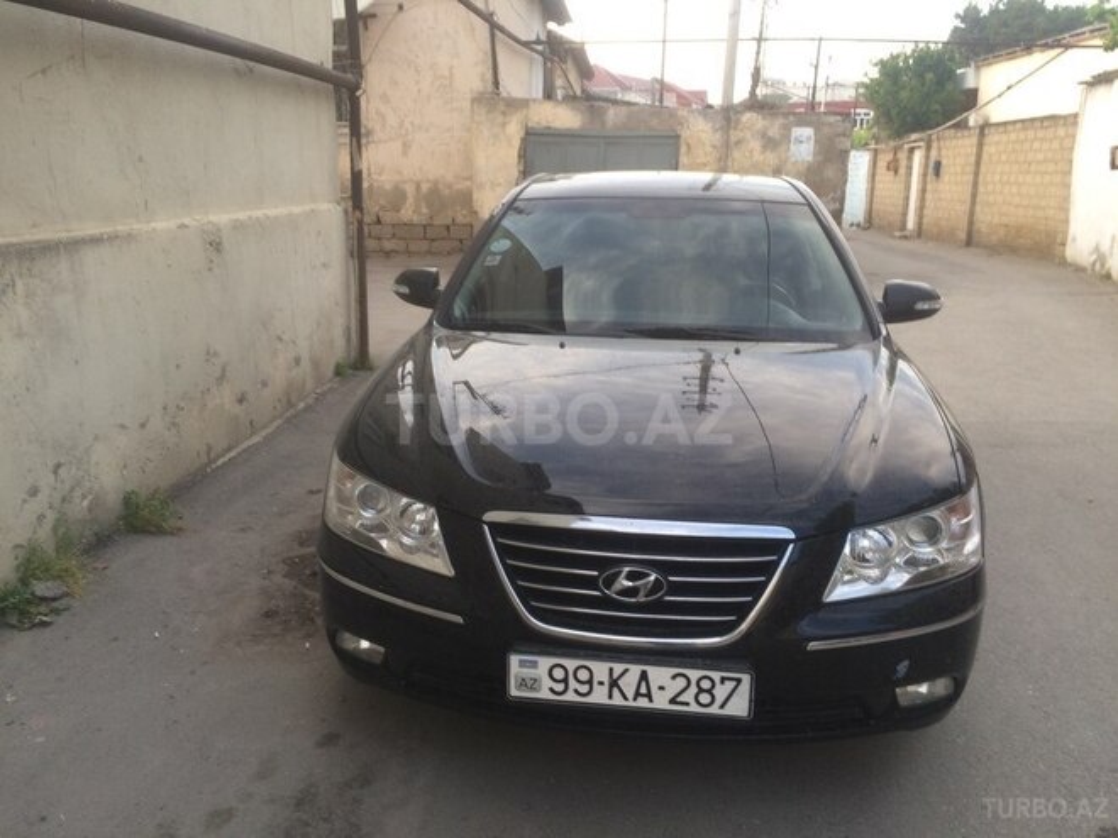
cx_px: 559
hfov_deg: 61.7
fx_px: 937
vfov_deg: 48.2
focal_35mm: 29
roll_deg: -0.3
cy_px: 419
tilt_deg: -17.5
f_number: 2.2
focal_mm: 4.15
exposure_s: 1/100
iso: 40
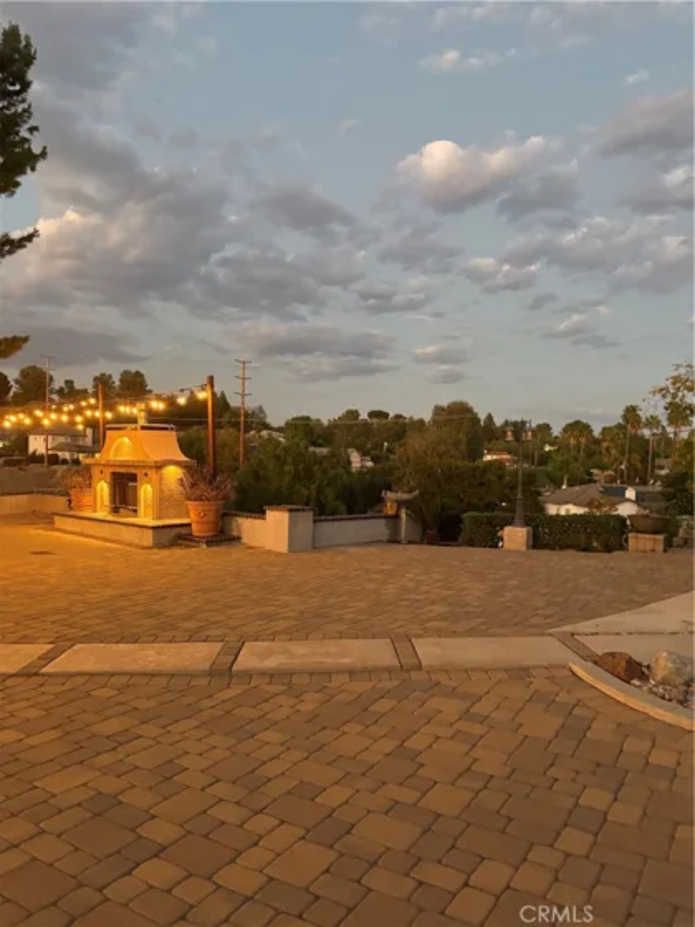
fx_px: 696
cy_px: 464
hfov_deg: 53.1
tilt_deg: -0.5
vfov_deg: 67.3
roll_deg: -2.1
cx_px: 348
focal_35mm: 26
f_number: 1.6
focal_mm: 5.96
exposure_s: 1/30
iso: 800
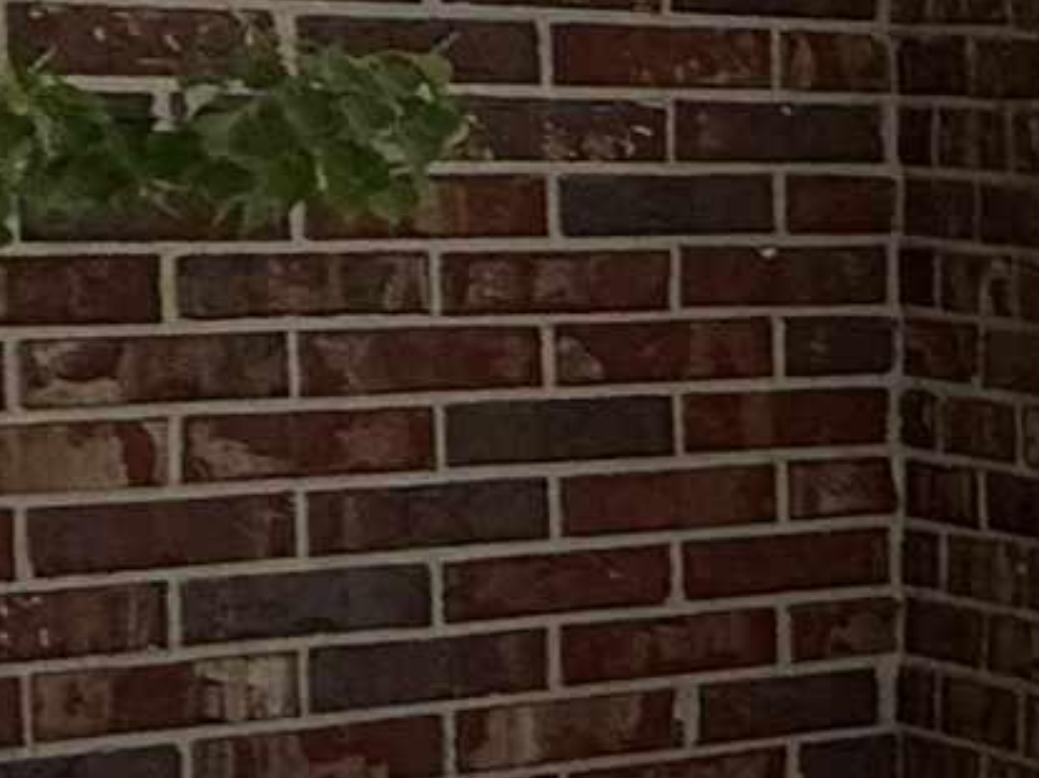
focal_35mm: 104
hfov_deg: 11.2
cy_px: 356
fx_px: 3120
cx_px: 3160
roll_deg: -1.5
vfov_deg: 14.2
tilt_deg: -2.2
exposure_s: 1/2024
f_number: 2.2
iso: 50
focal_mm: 2.22
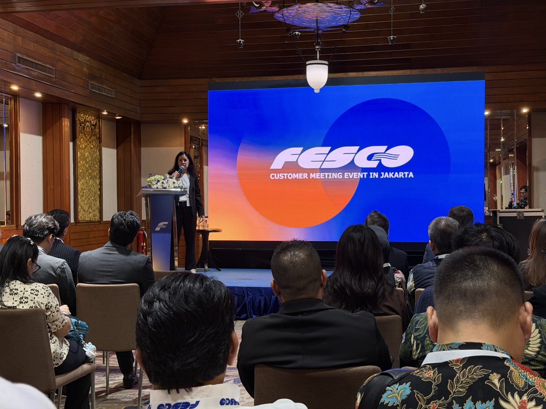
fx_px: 757
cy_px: 204
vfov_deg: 30.3
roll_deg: +0.8
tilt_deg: -0.4
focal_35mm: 48
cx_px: 273
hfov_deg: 39.7
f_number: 1.78
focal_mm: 6.76
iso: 200
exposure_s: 1/60
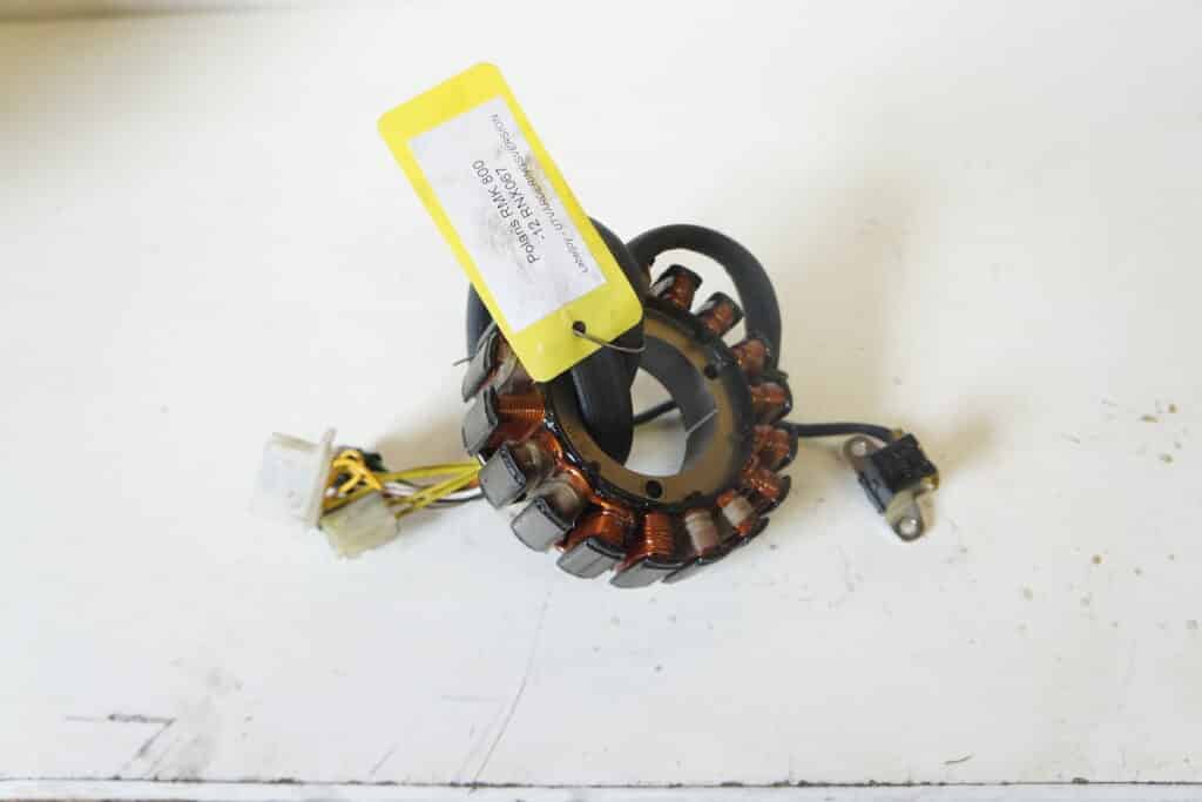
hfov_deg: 61.9
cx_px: 601
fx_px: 1002
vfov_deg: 43.6
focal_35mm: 30
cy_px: 401
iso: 500
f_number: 3.5
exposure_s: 1/60
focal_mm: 20
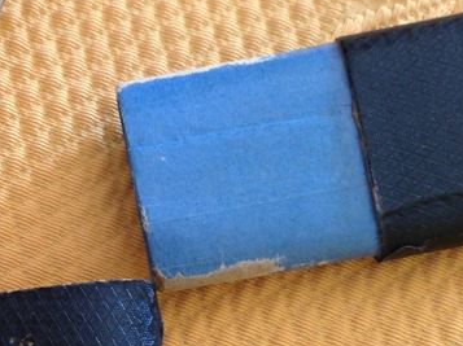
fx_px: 1309
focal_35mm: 98
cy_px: 203
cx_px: 87
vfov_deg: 15.1
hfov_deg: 19.8
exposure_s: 1/15
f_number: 2.4
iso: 80
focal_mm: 4.28
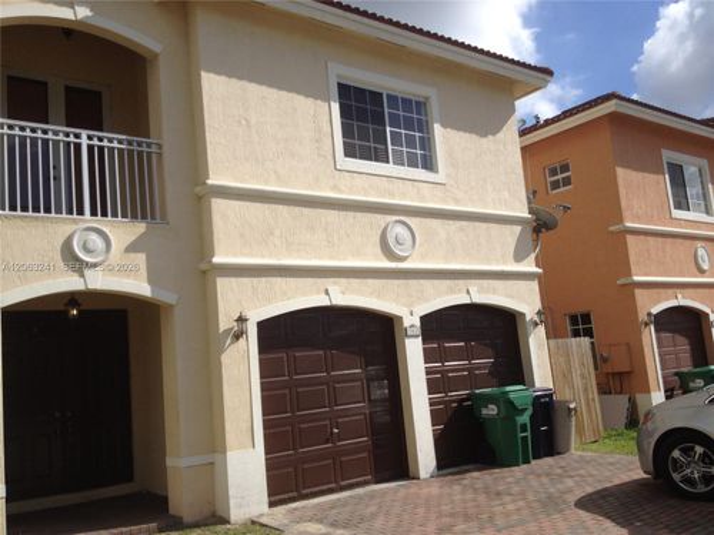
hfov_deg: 52.6
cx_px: 357
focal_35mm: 35
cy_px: 268
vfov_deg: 40.7
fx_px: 722
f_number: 2.4
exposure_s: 1/2907
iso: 50
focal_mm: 4.28
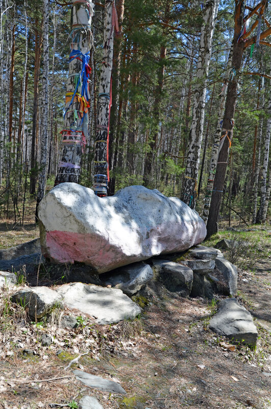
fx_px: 408
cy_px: 204
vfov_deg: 53.2
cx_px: 136
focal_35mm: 36
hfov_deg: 36.7
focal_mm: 24
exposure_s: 1/250
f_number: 8
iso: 180
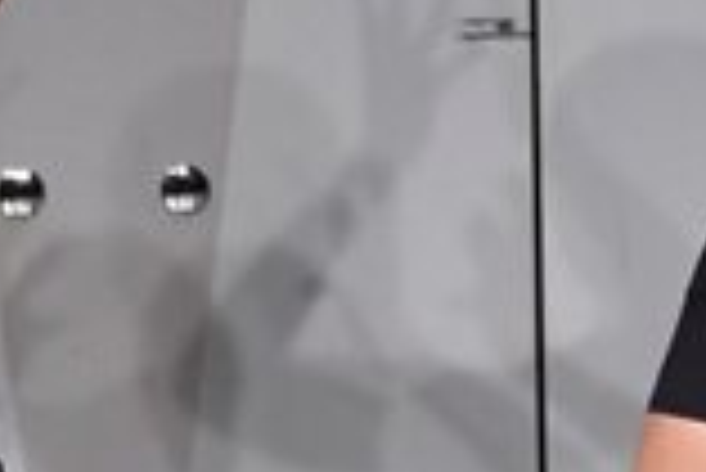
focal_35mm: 1108
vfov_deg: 1.2
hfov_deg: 1.9
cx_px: 227
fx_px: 21749
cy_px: 315
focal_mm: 150
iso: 5000
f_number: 5.6
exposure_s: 1/400
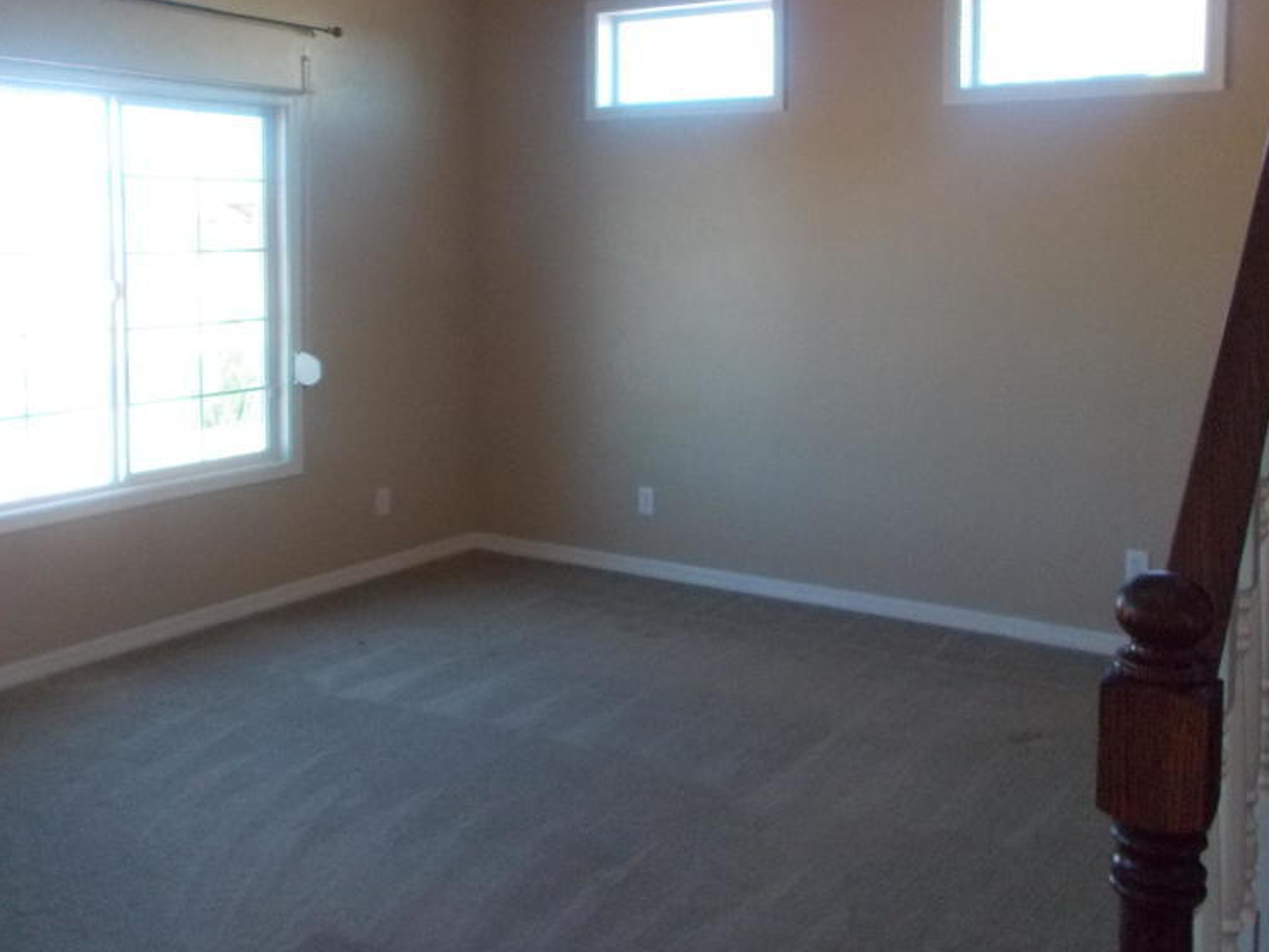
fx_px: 1320
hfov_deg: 51.3
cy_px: 321
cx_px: 616
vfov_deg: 39.2
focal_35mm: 36
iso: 400
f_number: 3.2
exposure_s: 1/125
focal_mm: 4.6
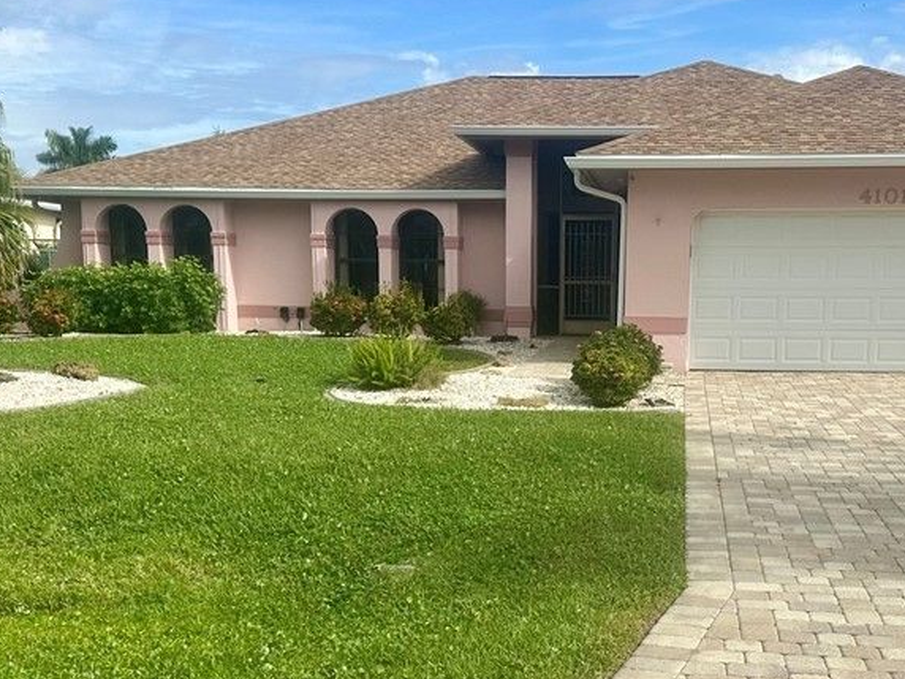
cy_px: 508
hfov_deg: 43.5
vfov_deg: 33.0
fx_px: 1124
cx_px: 563
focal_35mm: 43
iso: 80
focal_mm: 6.86
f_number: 1.78
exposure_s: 1/5848
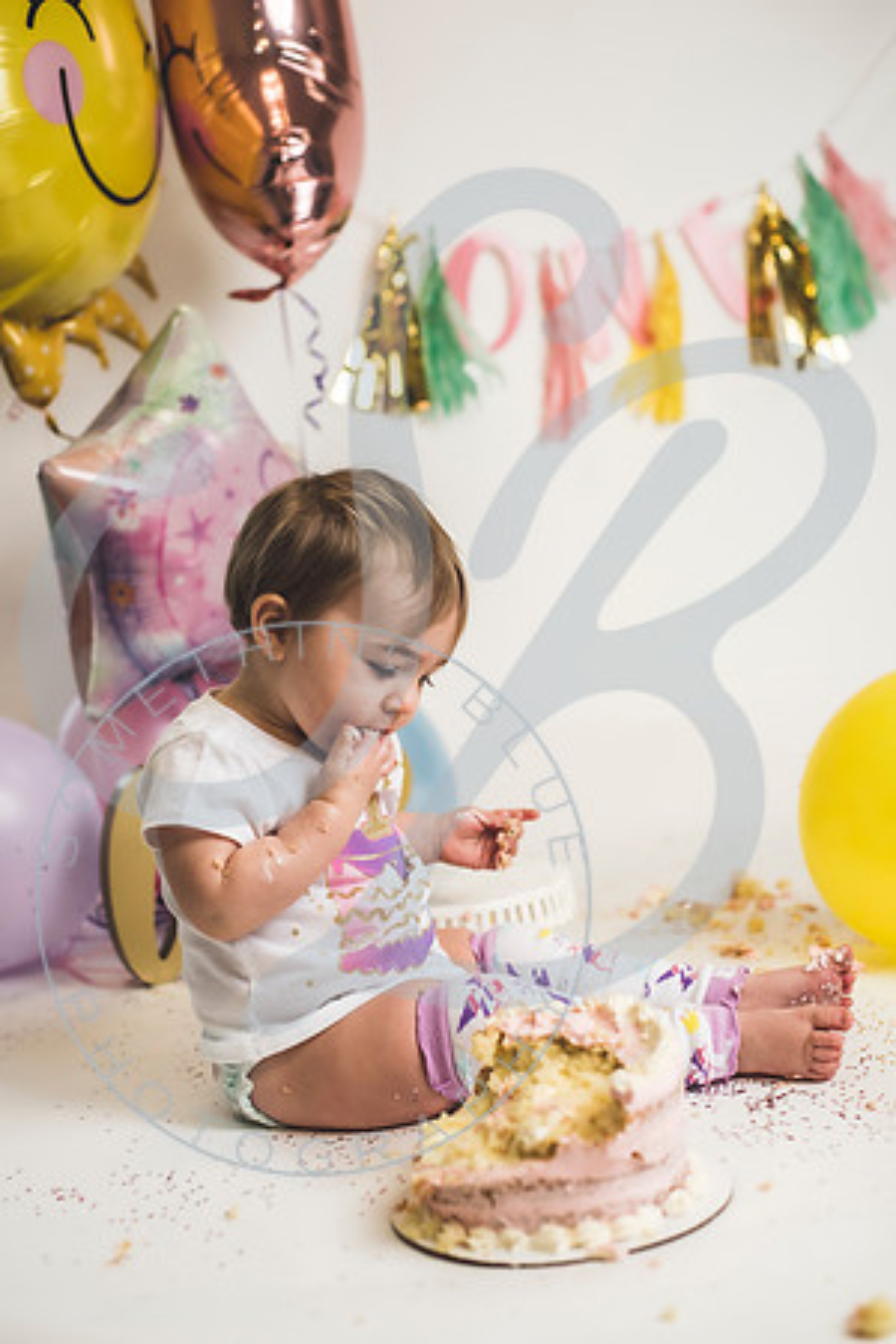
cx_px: 448
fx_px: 1867
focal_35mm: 50
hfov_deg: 27.0
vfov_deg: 39.6
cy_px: 672
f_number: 2.8
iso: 200
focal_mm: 50
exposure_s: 1/160
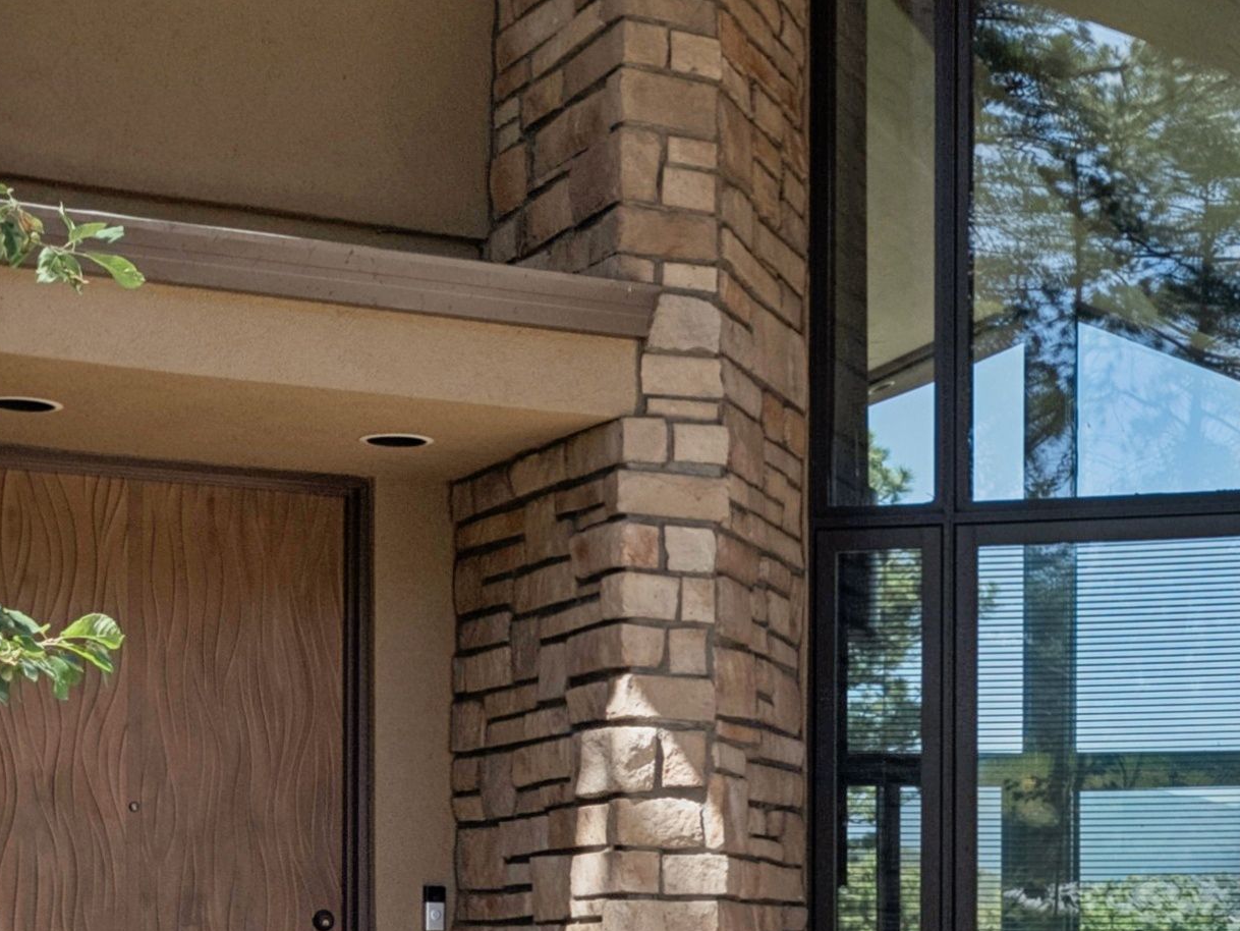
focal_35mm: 77
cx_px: 873
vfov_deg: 18.6
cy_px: 968
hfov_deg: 25.1
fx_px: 2759
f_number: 9
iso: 200
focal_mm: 23
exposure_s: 1/125
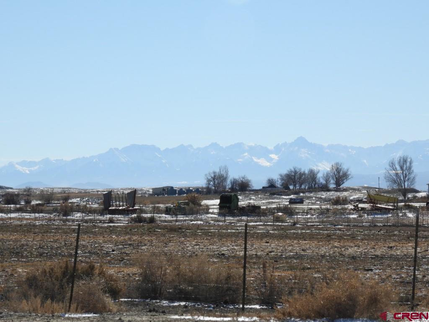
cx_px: 214
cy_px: 161
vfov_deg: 8.0
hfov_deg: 10.7
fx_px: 2293
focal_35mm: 185
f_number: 6.3
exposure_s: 1/640
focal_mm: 33
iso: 100
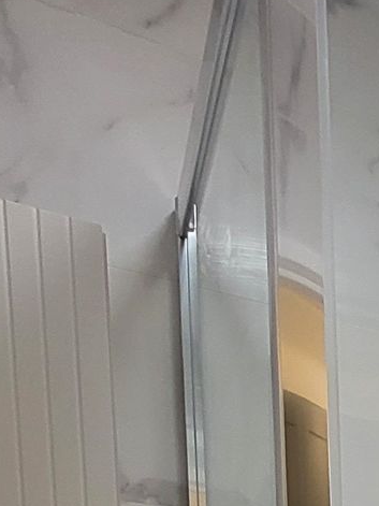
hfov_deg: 15.9
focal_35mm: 69
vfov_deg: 20.7
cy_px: 881
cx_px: 790
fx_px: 1008
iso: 100
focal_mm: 1.74
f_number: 2.2
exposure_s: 1/50
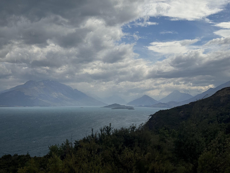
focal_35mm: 48
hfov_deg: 39.7
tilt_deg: -0.3
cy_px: 86
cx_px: 115
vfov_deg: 30.3
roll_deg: -1.3
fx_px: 319
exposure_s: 1/9009
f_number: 1.78
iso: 80
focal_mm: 6.76
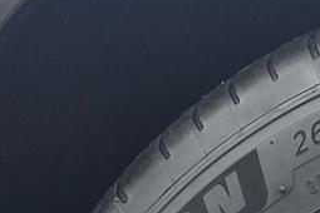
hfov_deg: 15.0
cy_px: 515
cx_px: 561
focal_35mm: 120
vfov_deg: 10.0
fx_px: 1067
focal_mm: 6.3
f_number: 1.7
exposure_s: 1/359
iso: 64
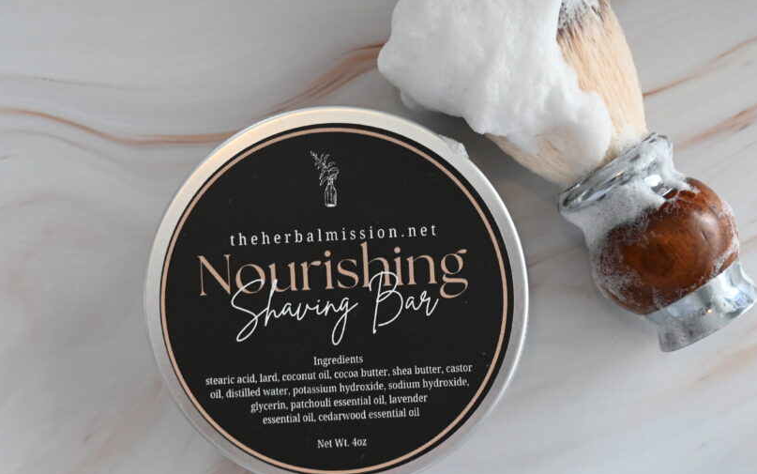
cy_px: 266
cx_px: 386
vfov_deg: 24.3
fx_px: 1100
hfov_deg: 38.0
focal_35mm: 53
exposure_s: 1/50
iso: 400
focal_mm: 27.5
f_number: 4
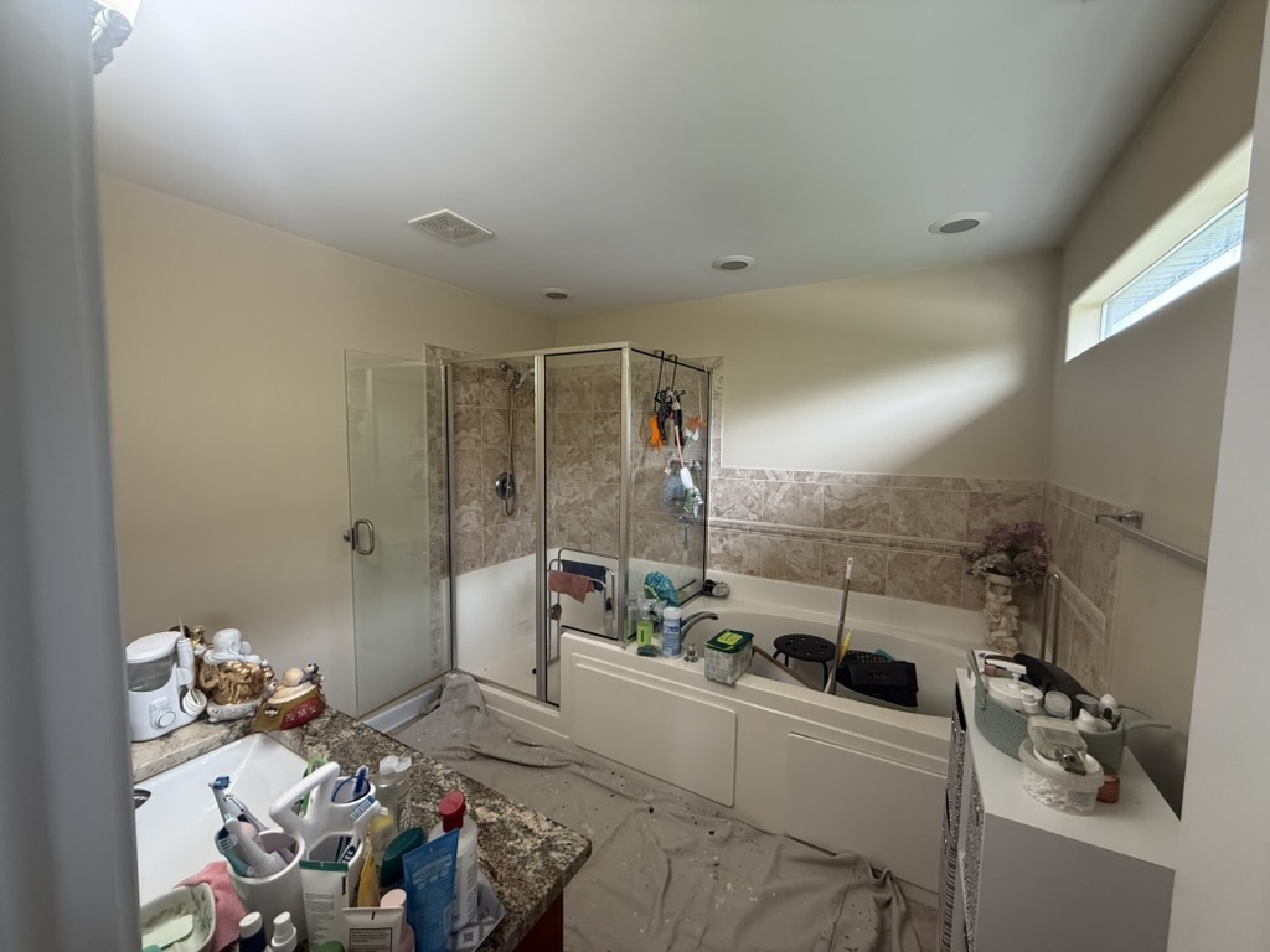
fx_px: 514
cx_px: 635
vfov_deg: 85.7
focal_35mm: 14
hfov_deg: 102.1
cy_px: 476
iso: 200
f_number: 2.2
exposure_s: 1/60
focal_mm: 2.22
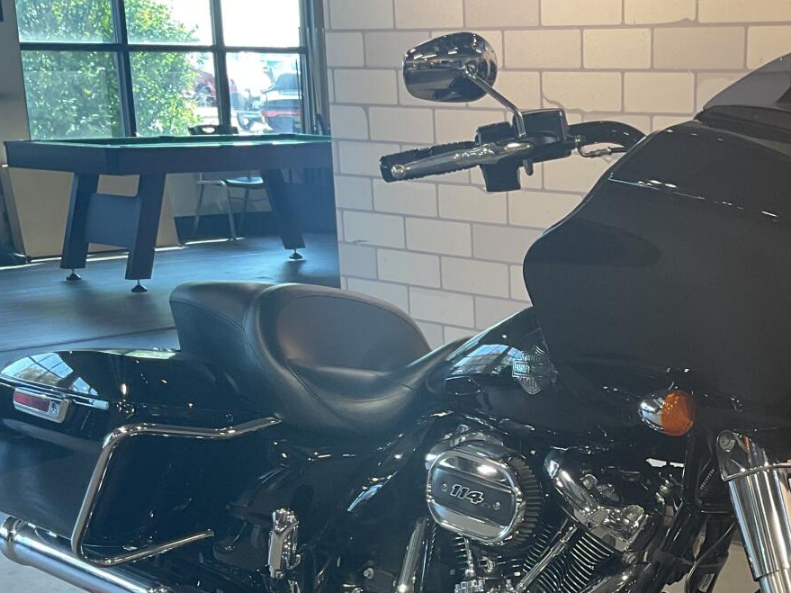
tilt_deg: -20.3
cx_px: 636
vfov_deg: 21.4
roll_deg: +0.4
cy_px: 601
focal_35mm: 66
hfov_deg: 28.7
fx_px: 1508
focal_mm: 3
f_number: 1.8
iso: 64
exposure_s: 1/50
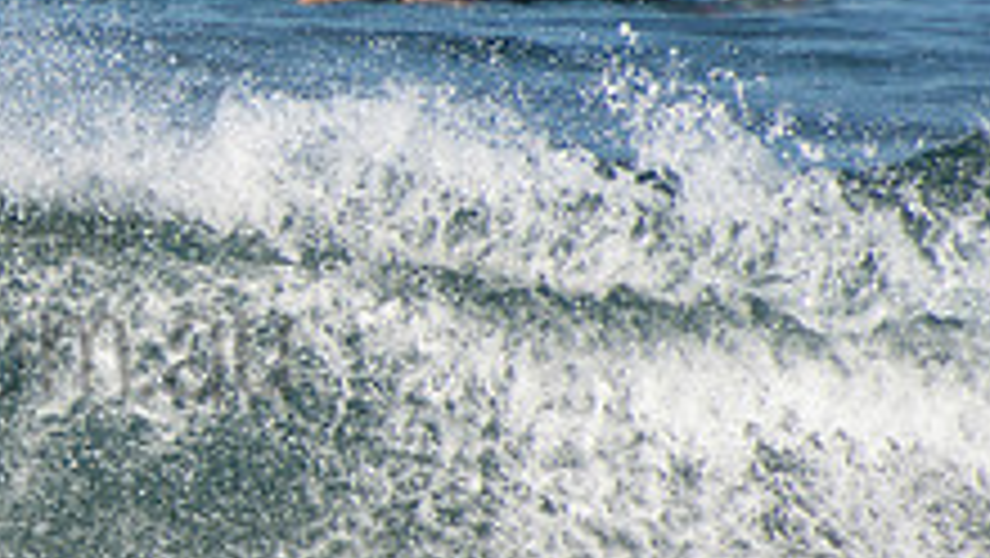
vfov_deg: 0.7
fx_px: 43519
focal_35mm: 1657
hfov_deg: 1.3
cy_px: 295
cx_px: -184
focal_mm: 400
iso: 220
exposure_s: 1/1000
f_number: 5.6
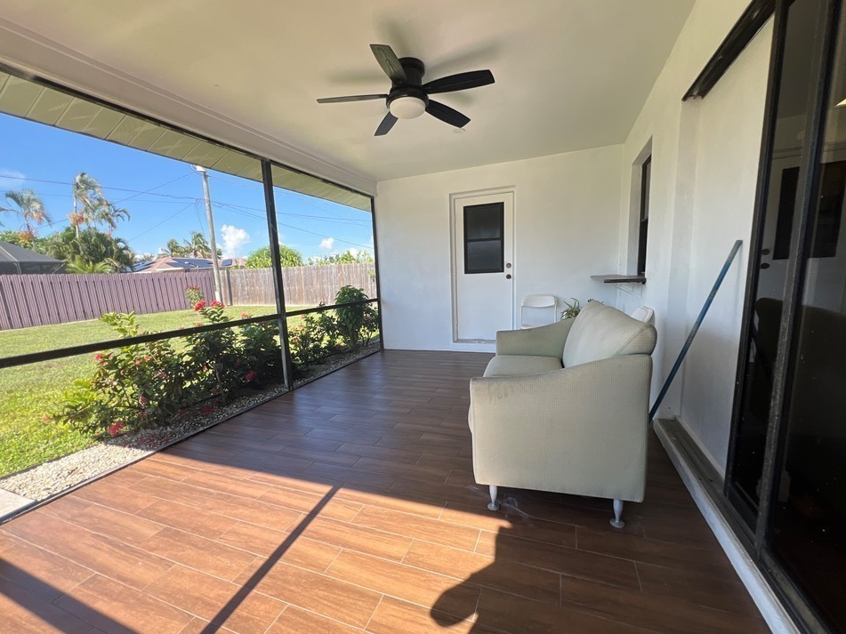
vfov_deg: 85.6
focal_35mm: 14
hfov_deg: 102.0
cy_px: 334
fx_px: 342
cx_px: 409
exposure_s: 1/240
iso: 32
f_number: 1.8
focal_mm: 1.57
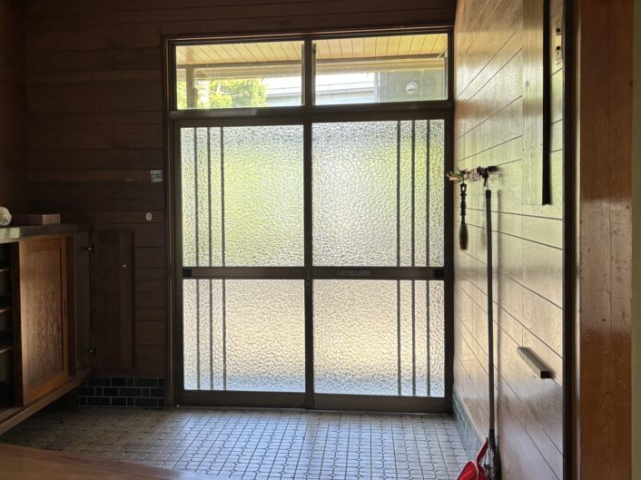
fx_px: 777
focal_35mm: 42
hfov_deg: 44.6
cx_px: 260
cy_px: 231
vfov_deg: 34.3
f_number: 1.6
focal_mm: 5.96
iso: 64
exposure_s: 1/121
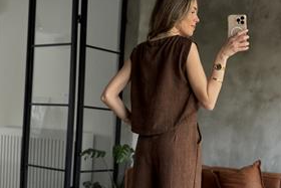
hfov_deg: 26.6
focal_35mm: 76
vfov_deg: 17.8
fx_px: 594
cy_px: 146
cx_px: 157
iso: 200
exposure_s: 1/60
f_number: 1.78
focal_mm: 6.76
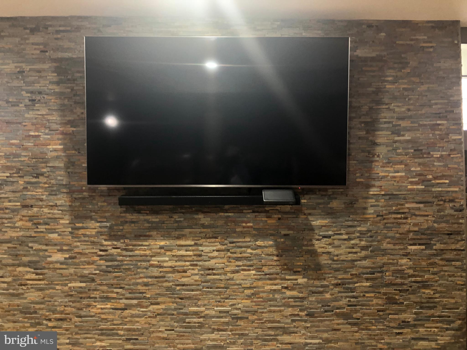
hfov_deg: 63.4
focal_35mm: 28
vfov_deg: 49.7
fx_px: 378
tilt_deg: +2.8
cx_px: 234
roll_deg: +1.0
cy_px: 175
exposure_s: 1/40
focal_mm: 3.99
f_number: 1.8
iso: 320
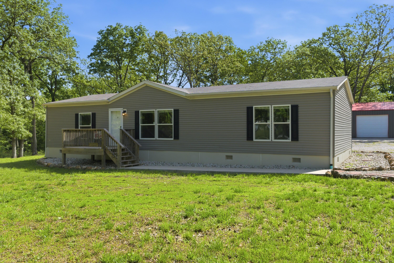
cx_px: 197
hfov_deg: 61.9
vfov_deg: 43.6
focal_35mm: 30
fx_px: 328
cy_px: 132
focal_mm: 20
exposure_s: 1/250
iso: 320
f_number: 9
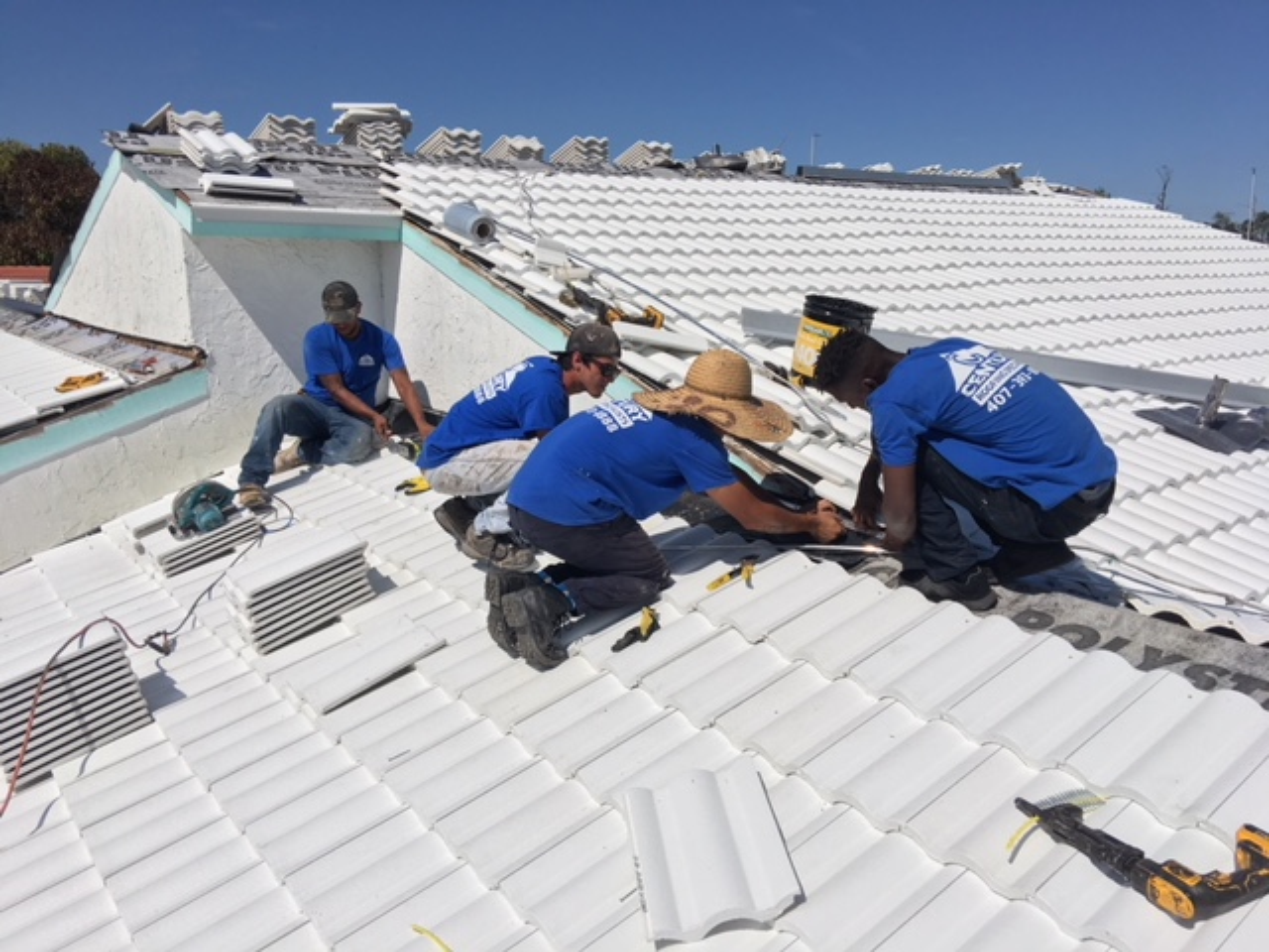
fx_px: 1063
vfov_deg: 48.2
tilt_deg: -10.4
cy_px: 476
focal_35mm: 29
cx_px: 634
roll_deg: +0.3
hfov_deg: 61.7
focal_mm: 4.15
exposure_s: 1/4049
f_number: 2.2
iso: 25
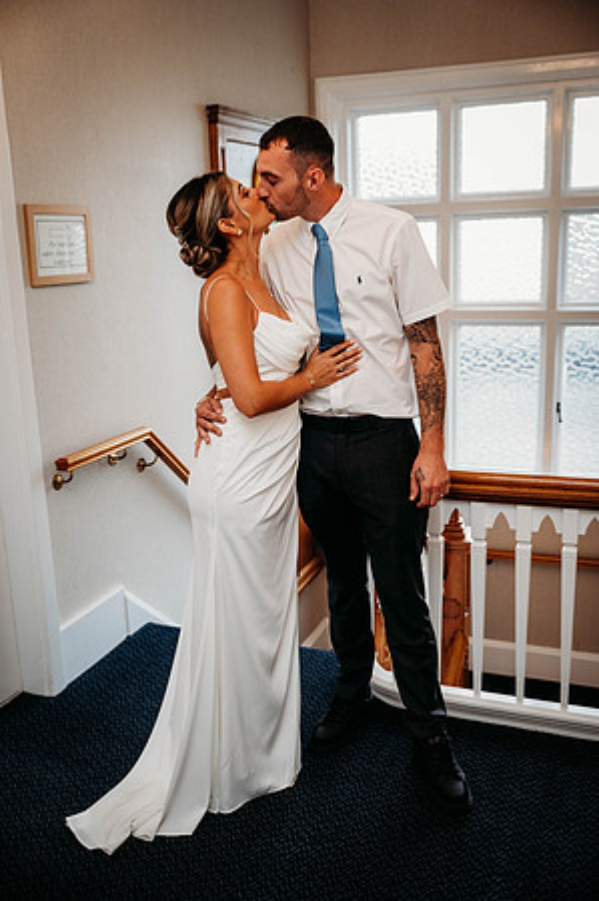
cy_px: 450
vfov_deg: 54.5
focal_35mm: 35
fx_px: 875
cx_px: 300
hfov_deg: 37.8
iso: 500
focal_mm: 35
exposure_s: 1/200
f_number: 2.8
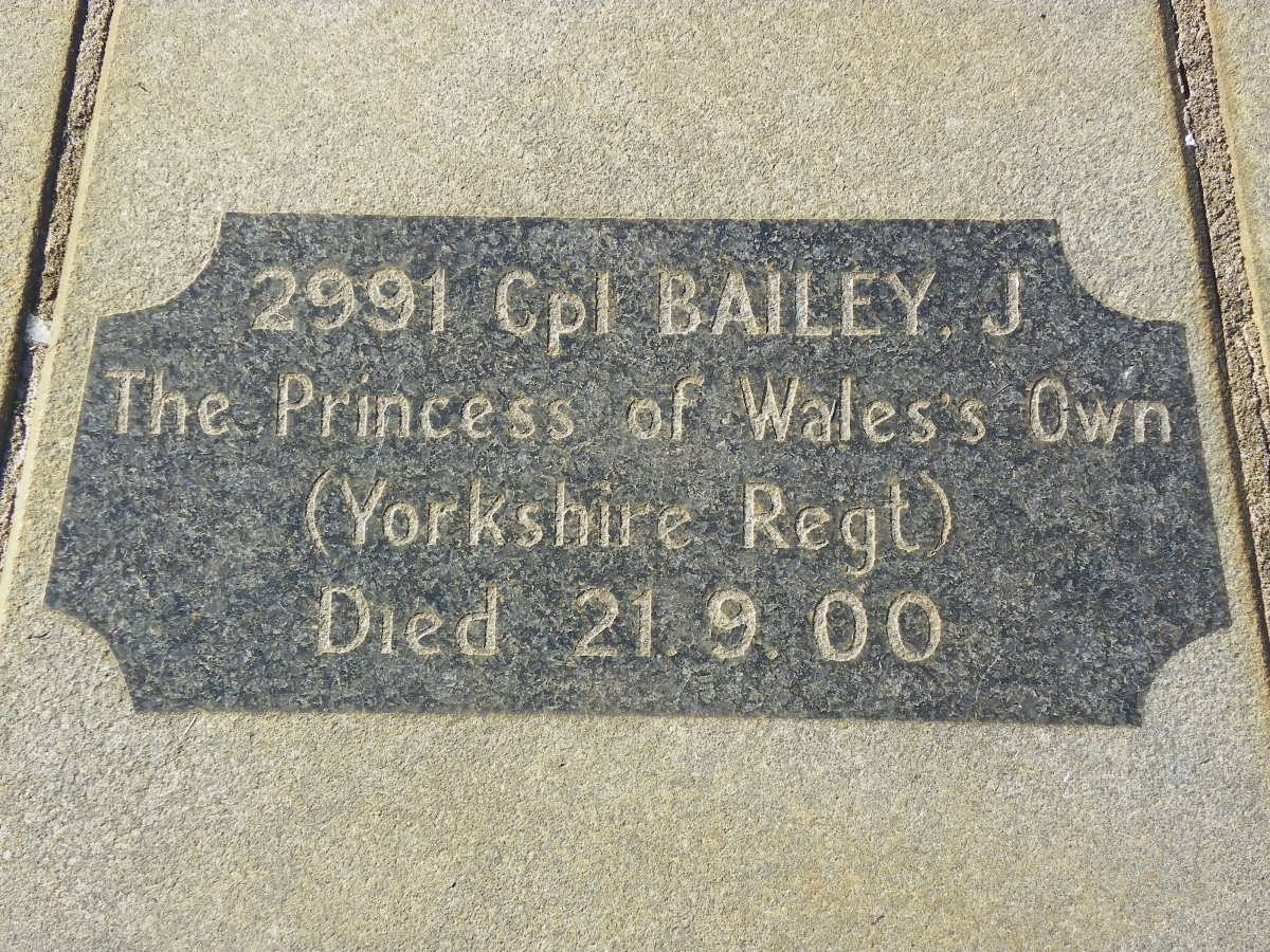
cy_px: 476
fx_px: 2495
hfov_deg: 28.6
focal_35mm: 68
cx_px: 635
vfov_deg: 21.6
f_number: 3.5
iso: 64
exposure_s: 1/200
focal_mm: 12.1
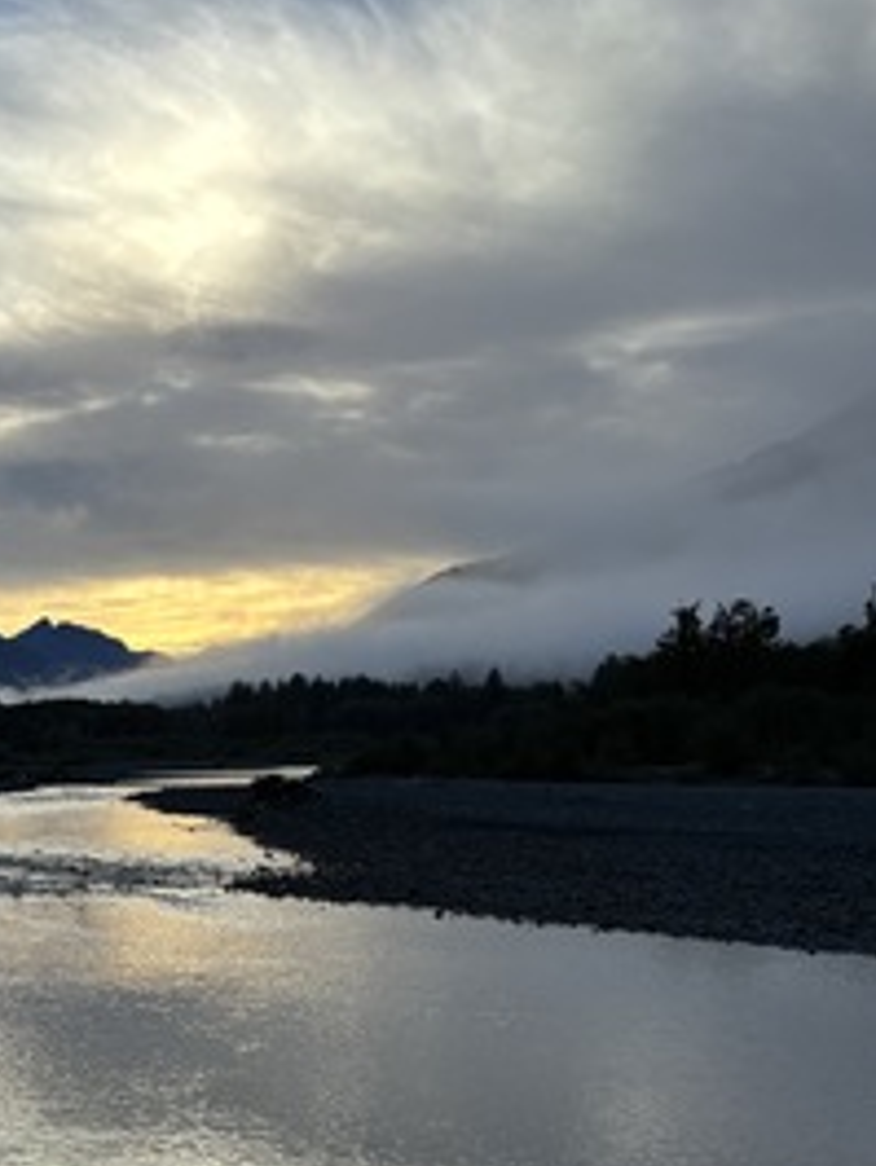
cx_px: 31
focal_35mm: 51
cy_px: 898
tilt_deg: -3.0
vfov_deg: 36.5
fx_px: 1719
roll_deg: +1.6
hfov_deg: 27.2
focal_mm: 5.96
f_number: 1.6
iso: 50
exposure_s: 1/2342
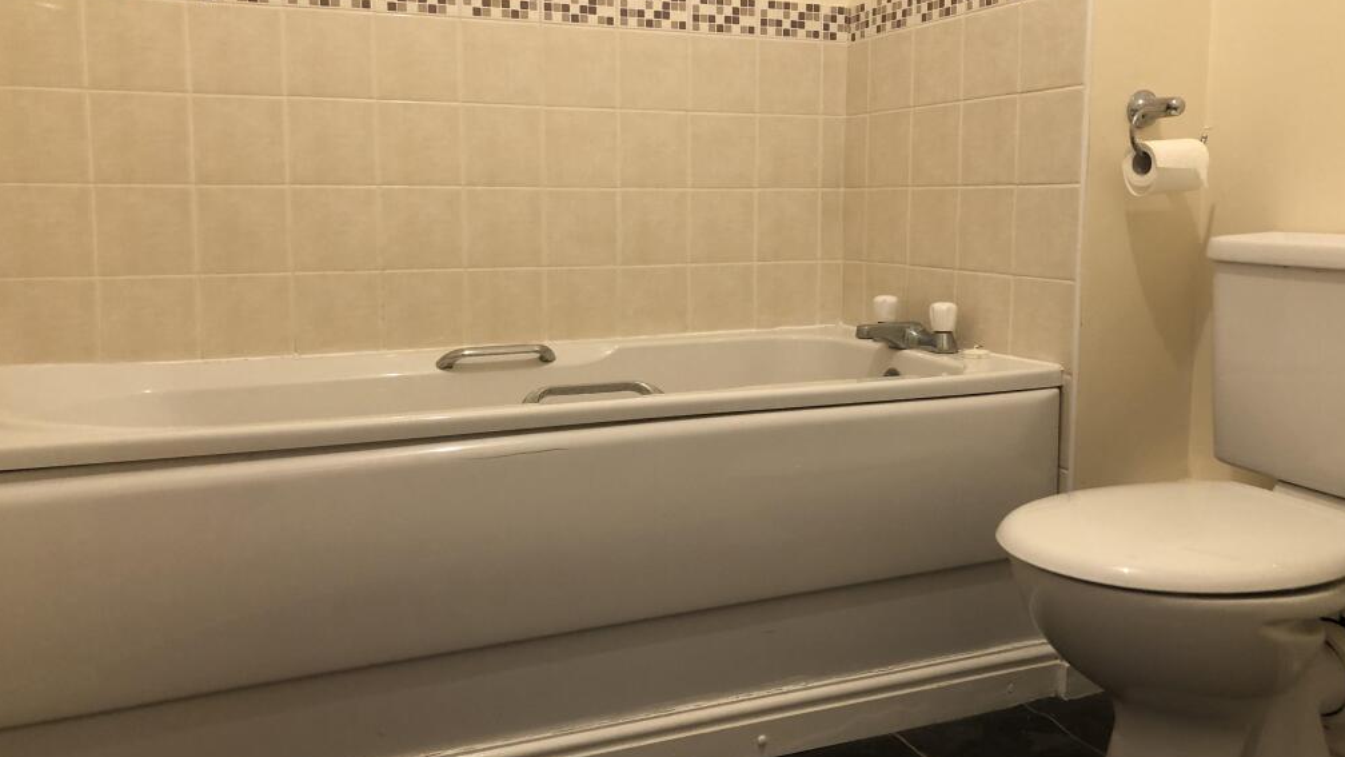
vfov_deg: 37.7
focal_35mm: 31
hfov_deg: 62.6
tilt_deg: -5.9
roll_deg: +0.3
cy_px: 328
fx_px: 1106
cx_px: 675
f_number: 1.8
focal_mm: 3.99
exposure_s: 1/17
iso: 64
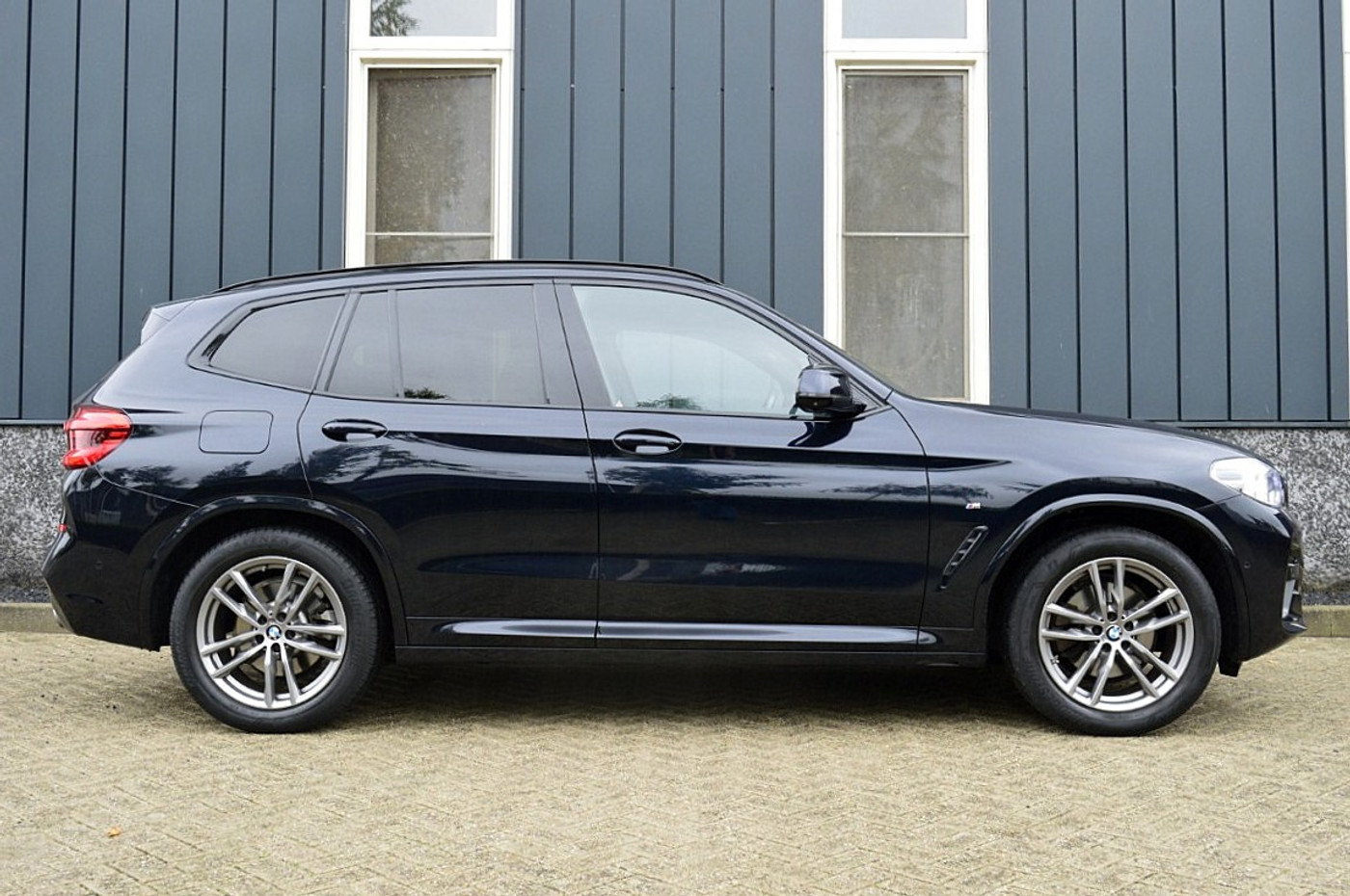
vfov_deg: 36.8
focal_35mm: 36
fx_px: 1348
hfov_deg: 53.2
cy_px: 448
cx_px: 675
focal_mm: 24
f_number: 7.1
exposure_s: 1/60
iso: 800
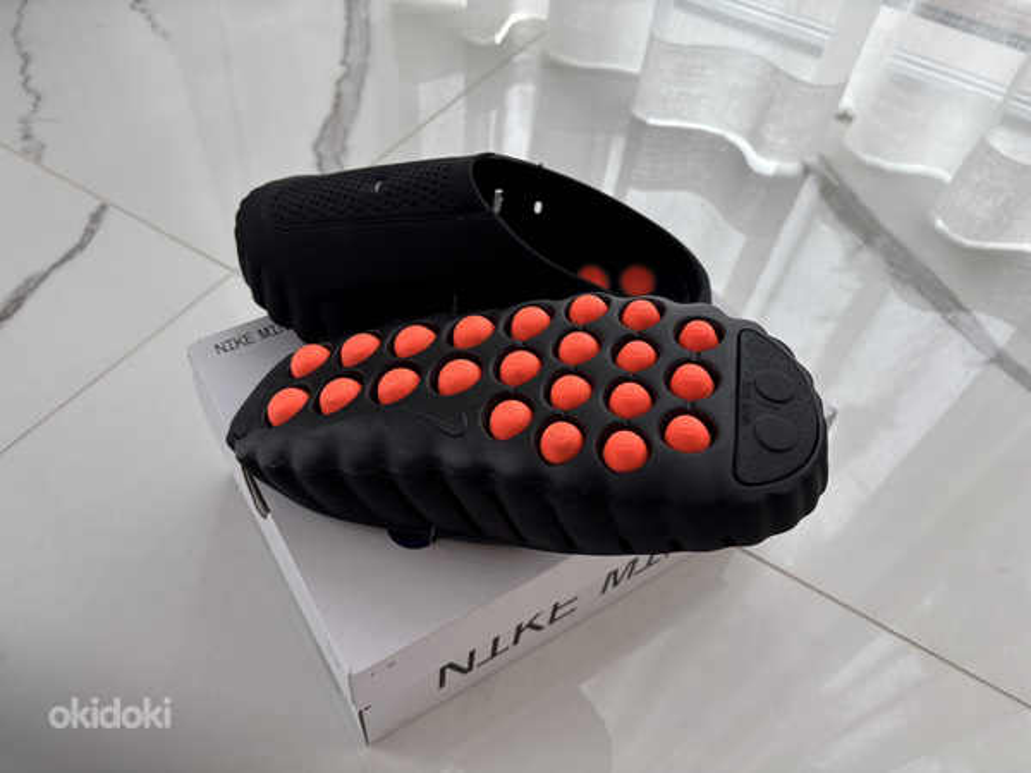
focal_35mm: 26
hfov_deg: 67.3
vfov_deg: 53.1
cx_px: 516
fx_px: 774
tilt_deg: -50.8
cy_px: 386
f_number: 1.6
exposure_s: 1/121
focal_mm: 5.96
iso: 64
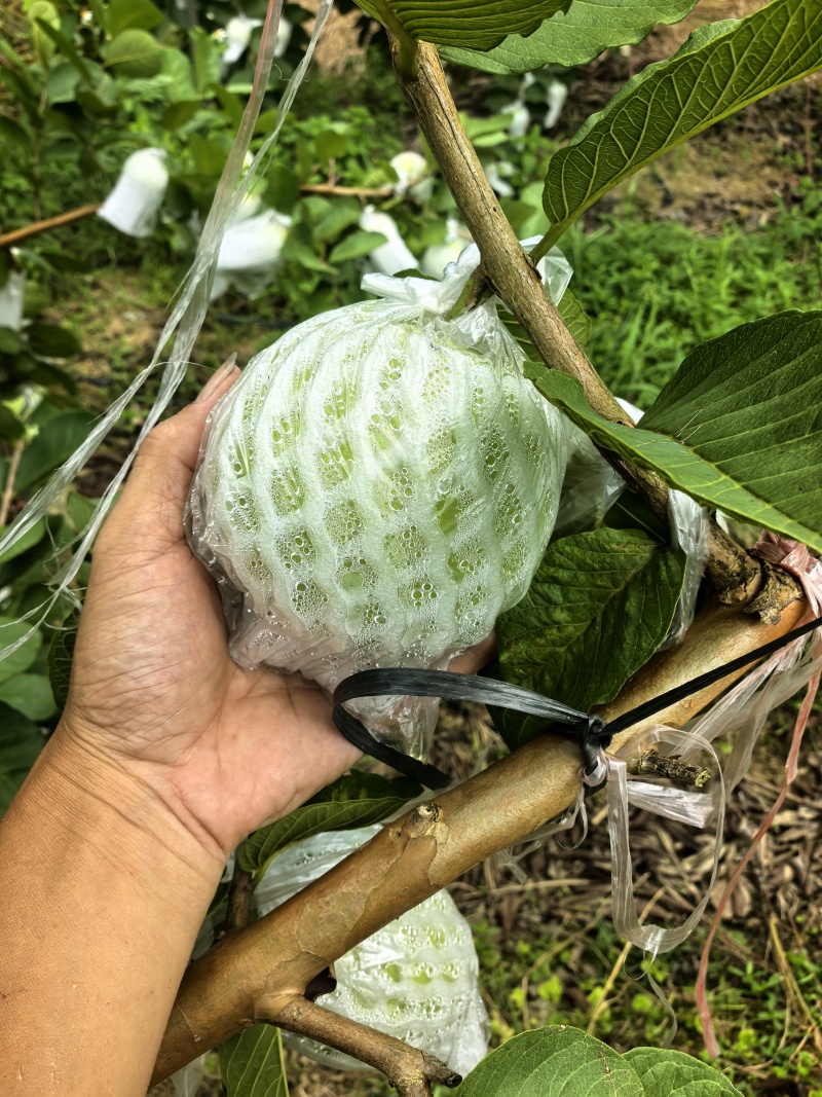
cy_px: 548
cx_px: 411
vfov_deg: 65.3
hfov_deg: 51.3
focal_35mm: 27
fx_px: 855
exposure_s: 1/727
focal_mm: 6.98
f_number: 4
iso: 500
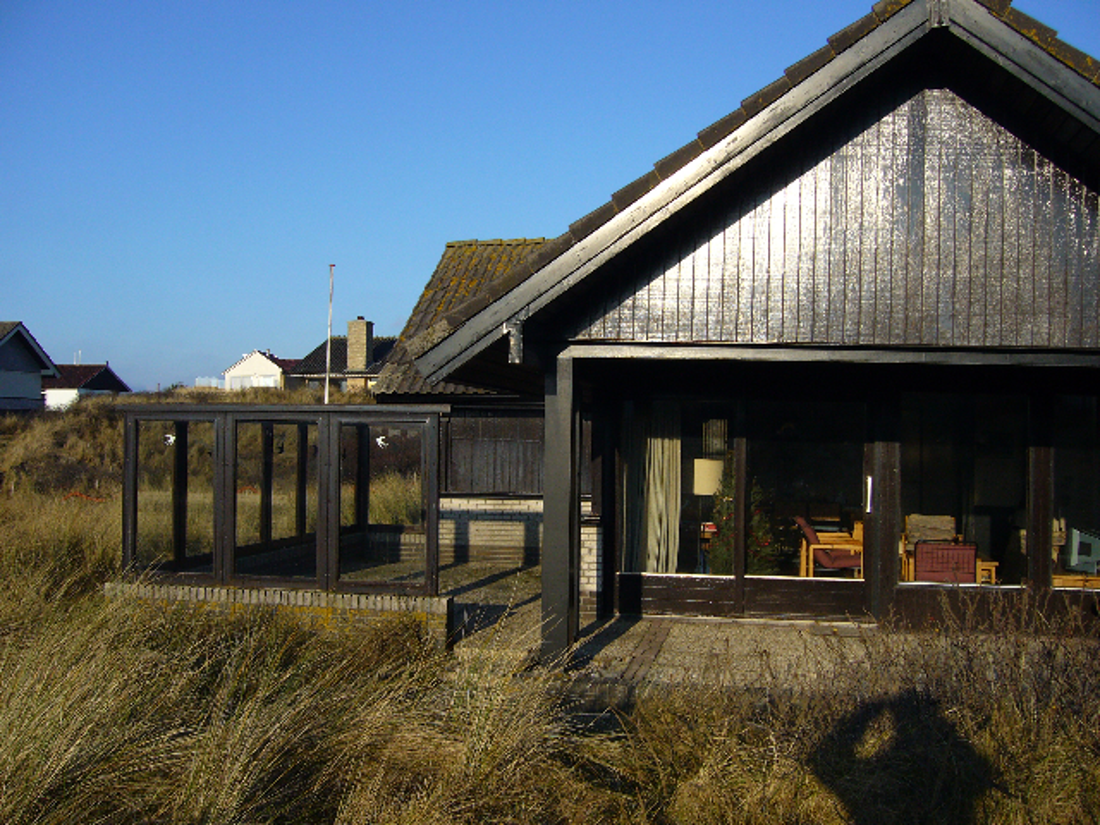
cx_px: 550
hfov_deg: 52.6
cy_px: 412
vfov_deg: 40.7
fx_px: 1112
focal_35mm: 35
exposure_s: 1/500
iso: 100
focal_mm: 5.8
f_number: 5.6
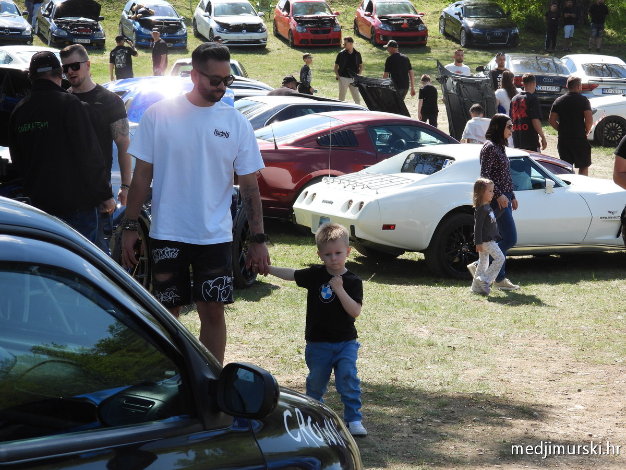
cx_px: 313
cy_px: 235
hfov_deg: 20.2
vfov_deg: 15.2
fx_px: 1754
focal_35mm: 97
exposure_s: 1/500
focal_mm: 17.5
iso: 100
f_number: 3.5
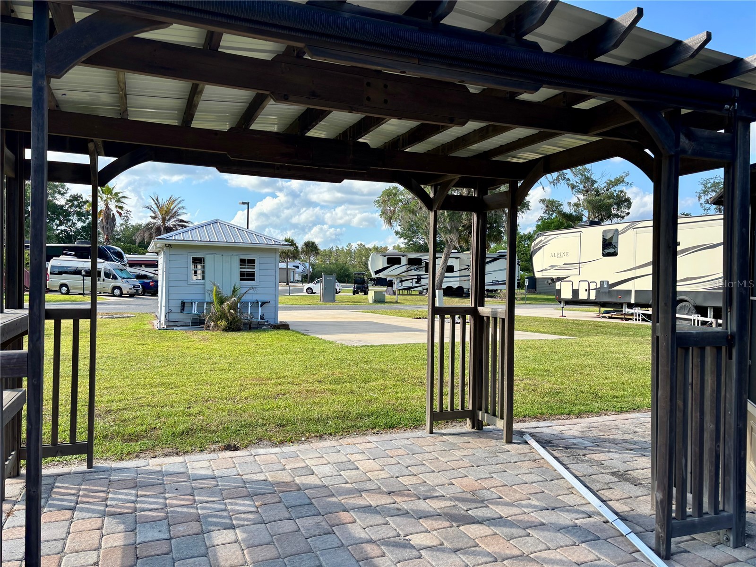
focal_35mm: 26
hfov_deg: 67.3
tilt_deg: -0.2
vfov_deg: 53.1
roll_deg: -1.0
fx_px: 568
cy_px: 284
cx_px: 378
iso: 50
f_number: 1.6
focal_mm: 5.96
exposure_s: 1/1543
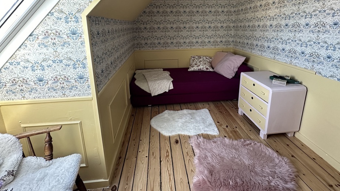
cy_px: 59
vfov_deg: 61.9
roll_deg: +0.5
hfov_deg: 95.9
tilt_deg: -12.7
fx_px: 153
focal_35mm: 17
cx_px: 171
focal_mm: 2.22
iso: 250
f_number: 2.2
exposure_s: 1/99
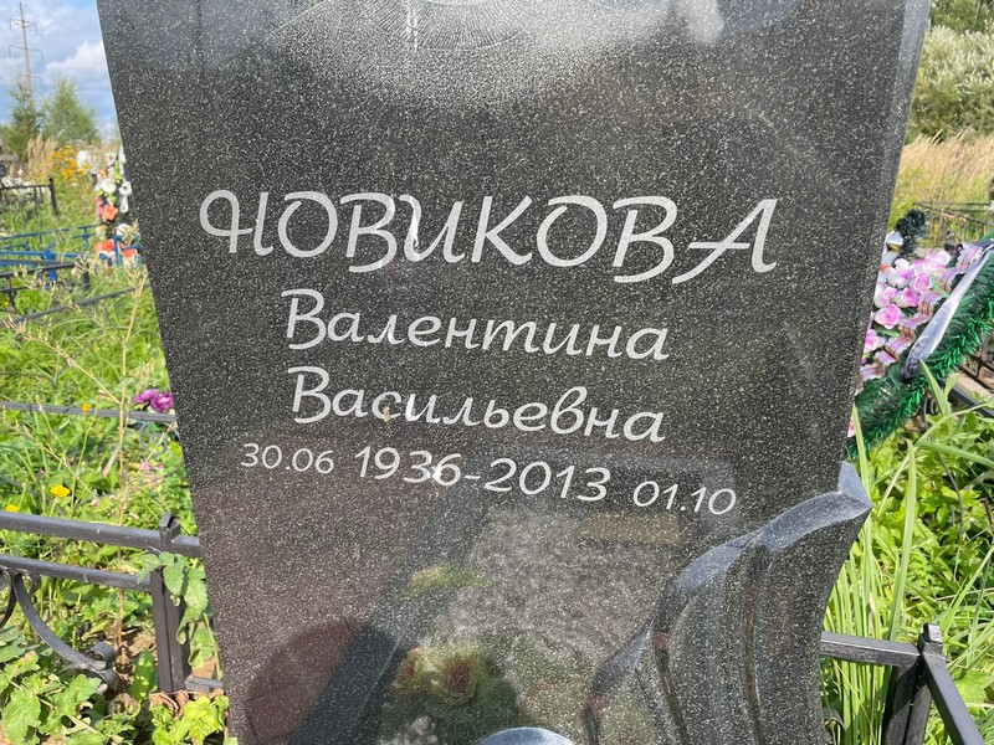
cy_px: 372
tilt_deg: -16.4
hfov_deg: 67.3
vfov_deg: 53.1
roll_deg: -0.1
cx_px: 497
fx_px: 747
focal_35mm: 26
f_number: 1.6
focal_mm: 4.2
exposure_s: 1/1182
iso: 32
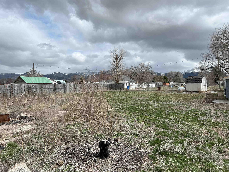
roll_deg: +1.9
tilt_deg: -2.1
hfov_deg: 67.3
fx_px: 172
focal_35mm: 26
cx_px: 114
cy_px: 86
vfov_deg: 53.1
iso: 50
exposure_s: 1/6993
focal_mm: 5.7
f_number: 1.5
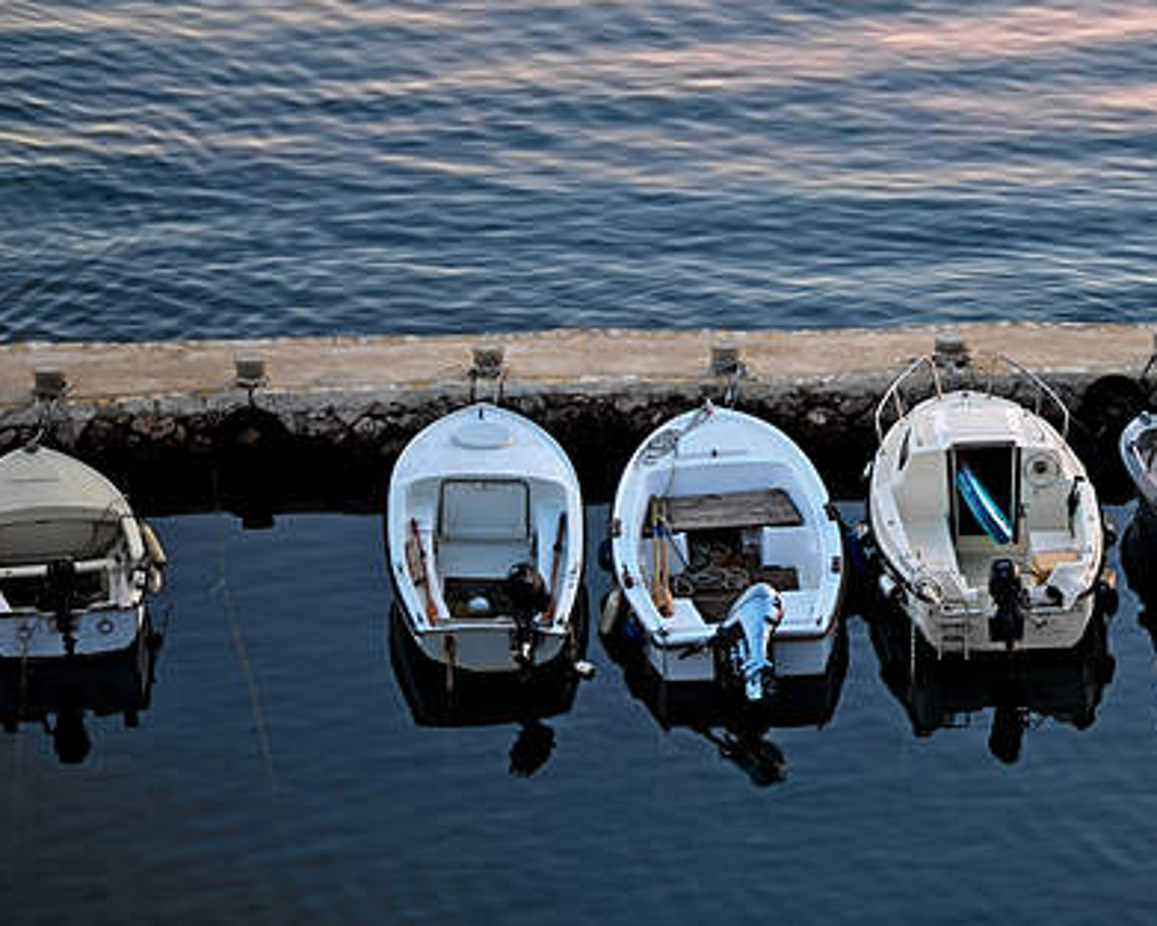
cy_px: 466
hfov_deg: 10.7
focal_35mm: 179
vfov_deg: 8.6
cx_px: 1009
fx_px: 6131
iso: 100
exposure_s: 1/25
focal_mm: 72
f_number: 4.5
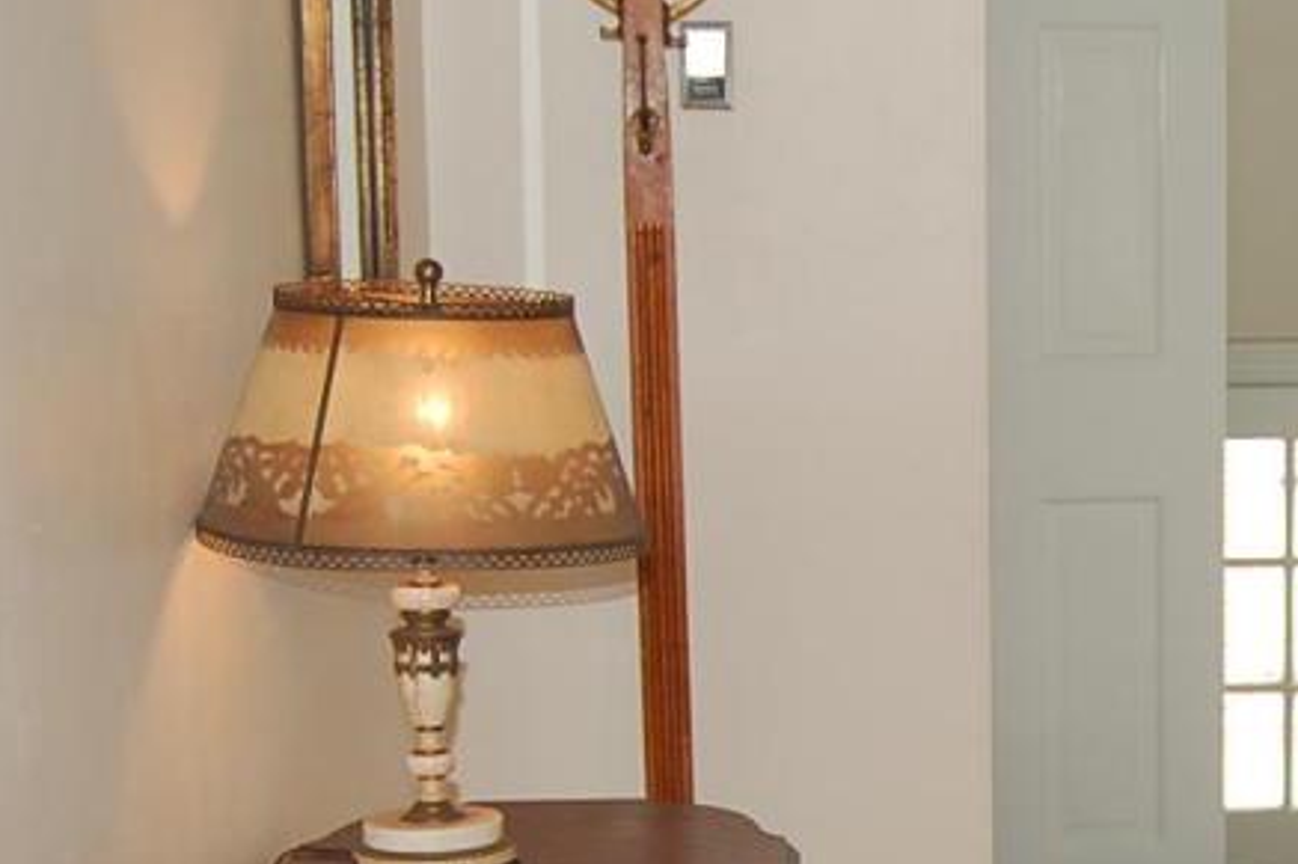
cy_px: 971
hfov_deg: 19.5
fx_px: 3712
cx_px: 1163
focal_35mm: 103
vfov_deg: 13.0
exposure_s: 1/60
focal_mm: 26
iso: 400
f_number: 4
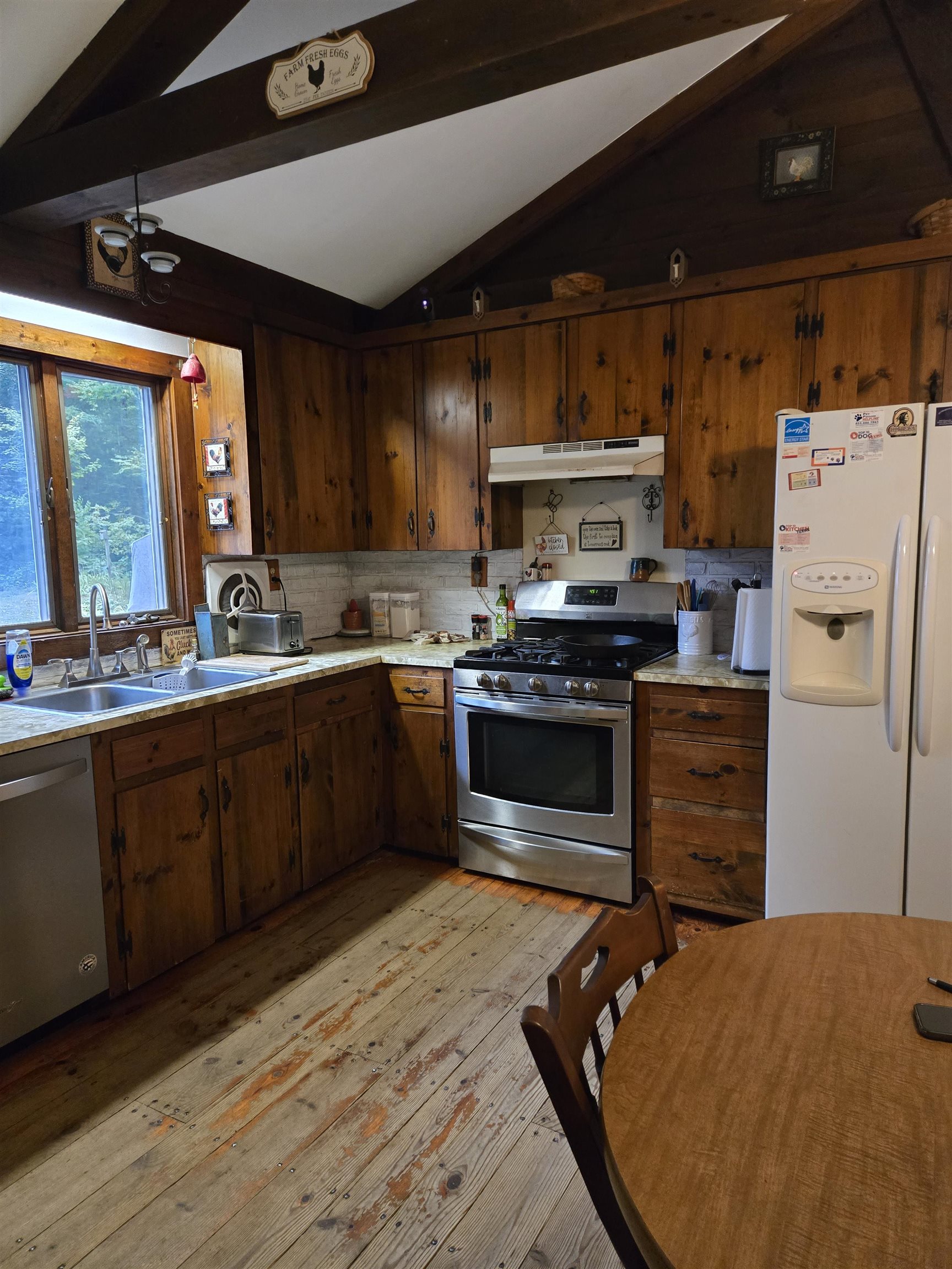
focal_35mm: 23
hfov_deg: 58.9
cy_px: 634
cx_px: 476
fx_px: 843
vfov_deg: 73.9
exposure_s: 1/60
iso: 1000
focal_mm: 5.4
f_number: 1.8
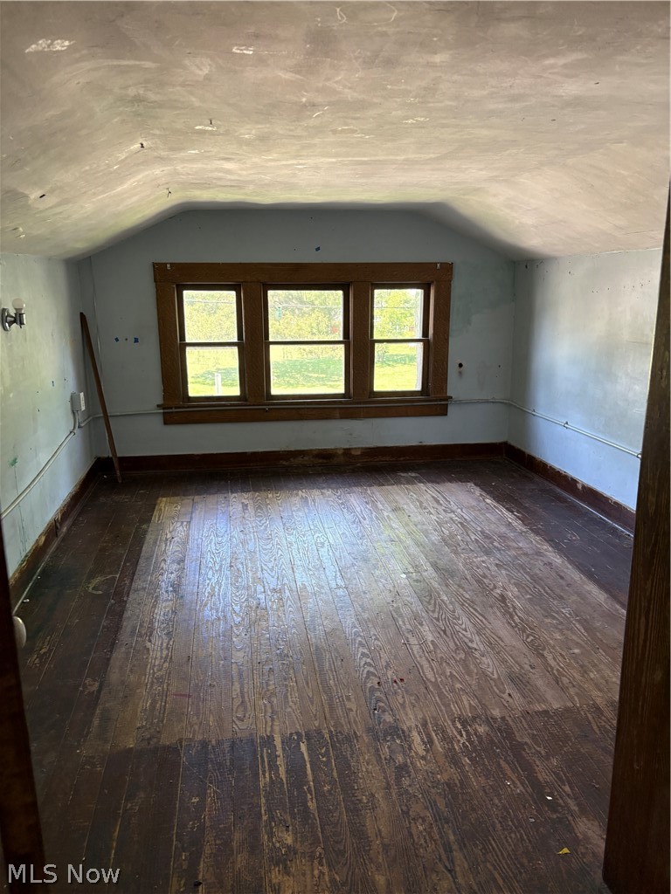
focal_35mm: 26
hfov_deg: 53.1
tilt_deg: -12.8
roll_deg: +0.9
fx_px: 672
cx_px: 336
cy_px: 447
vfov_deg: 67.3
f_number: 1.6
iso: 125
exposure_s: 1/60
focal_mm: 5.96
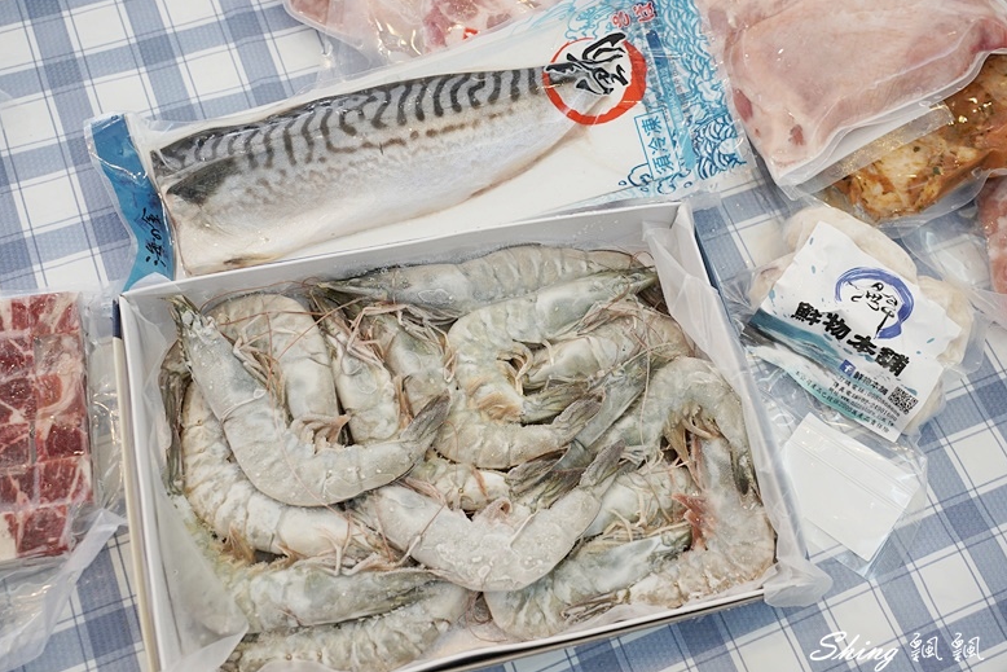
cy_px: 336
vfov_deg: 36.0
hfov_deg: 51.9
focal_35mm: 37
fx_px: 1035
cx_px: 492
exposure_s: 1/40
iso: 500
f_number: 5.6
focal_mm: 36
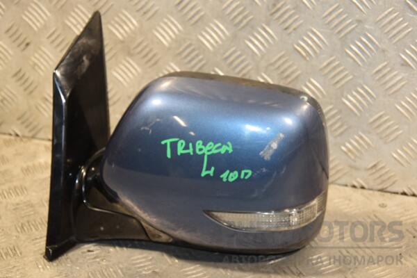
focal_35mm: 78
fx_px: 903
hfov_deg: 26.0
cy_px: 139
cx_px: 208
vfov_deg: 17.5
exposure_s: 1/80
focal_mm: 52
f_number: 5
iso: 800
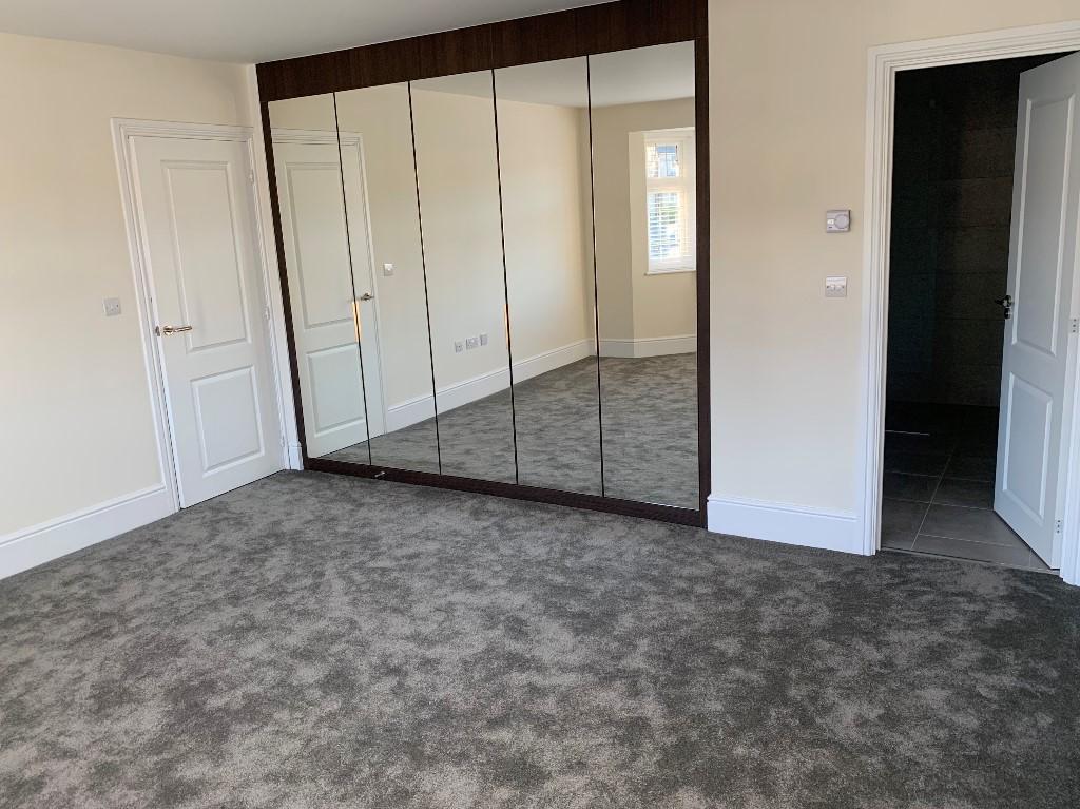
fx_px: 811
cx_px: 540
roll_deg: +4.7
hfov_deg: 67.3
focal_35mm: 26
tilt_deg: -12.2
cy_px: 404
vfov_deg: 53.0
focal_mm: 4.25
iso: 100
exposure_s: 1/62
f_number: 1.8
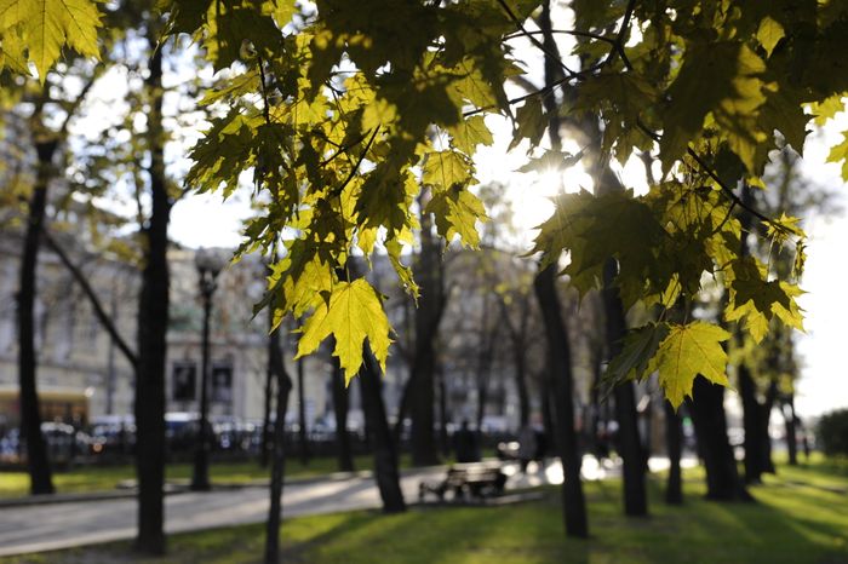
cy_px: 282
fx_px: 1460
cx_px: 424
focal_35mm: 62
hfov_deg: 32.4
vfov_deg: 21.9
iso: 500
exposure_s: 1/320
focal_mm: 62
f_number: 8
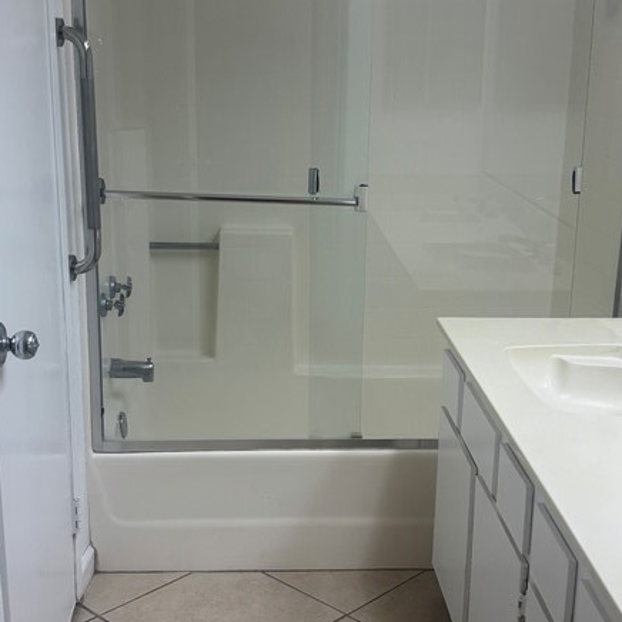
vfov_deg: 31.6
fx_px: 1098
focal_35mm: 54
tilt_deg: -16.2
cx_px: 327
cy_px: 318
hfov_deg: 31.6
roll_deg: -3.4
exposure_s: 1/120
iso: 80
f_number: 1.6
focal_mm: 5.96
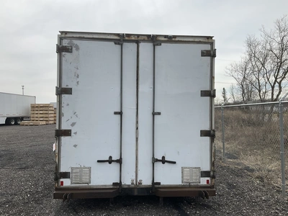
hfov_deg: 61.7
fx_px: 241
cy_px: 108
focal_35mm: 29
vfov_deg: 48.2
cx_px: 144
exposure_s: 1/2667
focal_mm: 3
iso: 25
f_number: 1.8
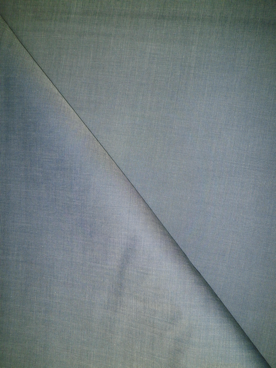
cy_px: 184
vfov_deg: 67.3
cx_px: 138
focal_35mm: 26
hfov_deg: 53.1
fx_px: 276
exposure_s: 1/30
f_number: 2.8
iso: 200
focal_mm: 4.7
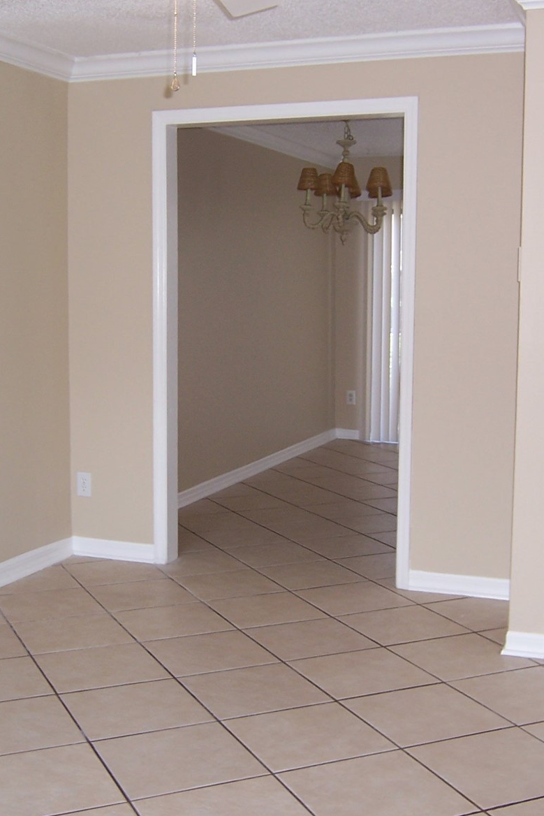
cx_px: 248
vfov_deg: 41.9
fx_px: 1065
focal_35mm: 47
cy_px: 403
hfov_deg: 28.6
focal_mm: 5.5
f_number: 2.8
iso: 80
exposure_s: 1/60
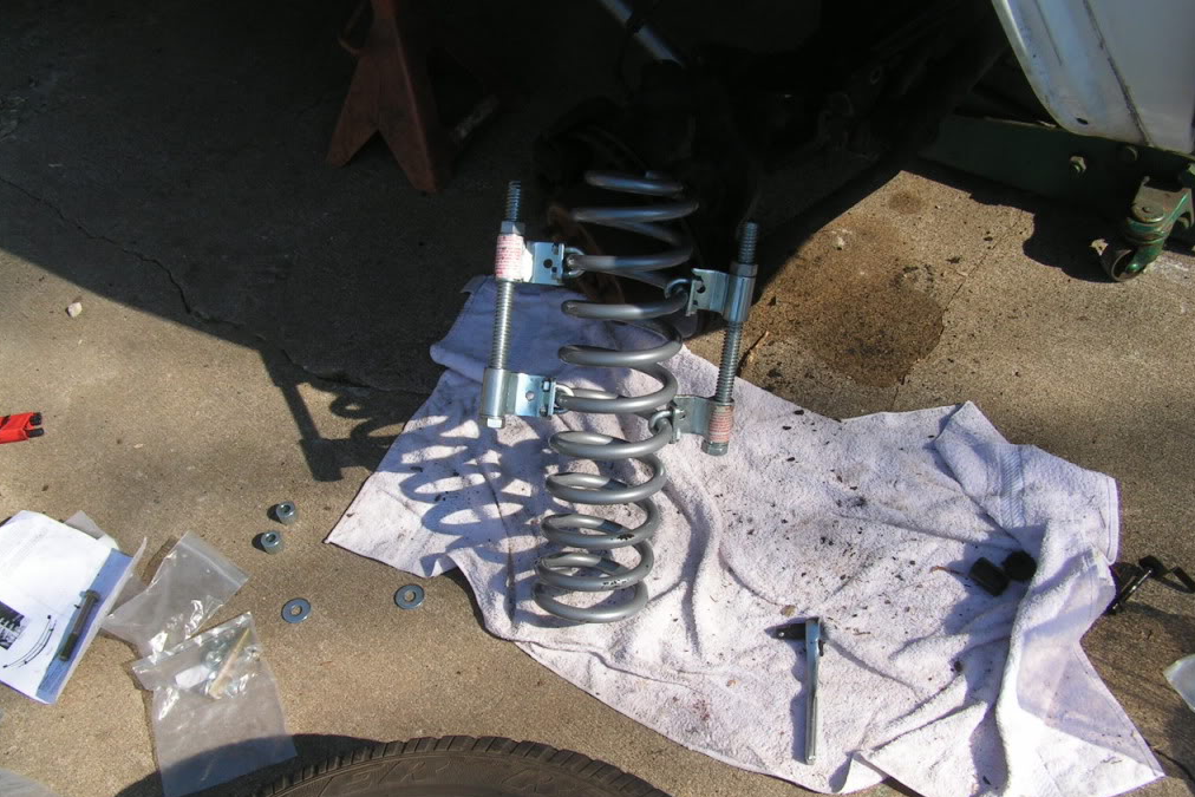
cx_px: 596
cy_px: 397
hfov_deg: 48.5
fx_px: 1328
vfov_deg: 33.4
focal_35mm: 40
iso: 50
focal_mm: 6.3
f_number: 5.6
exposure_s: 1/250
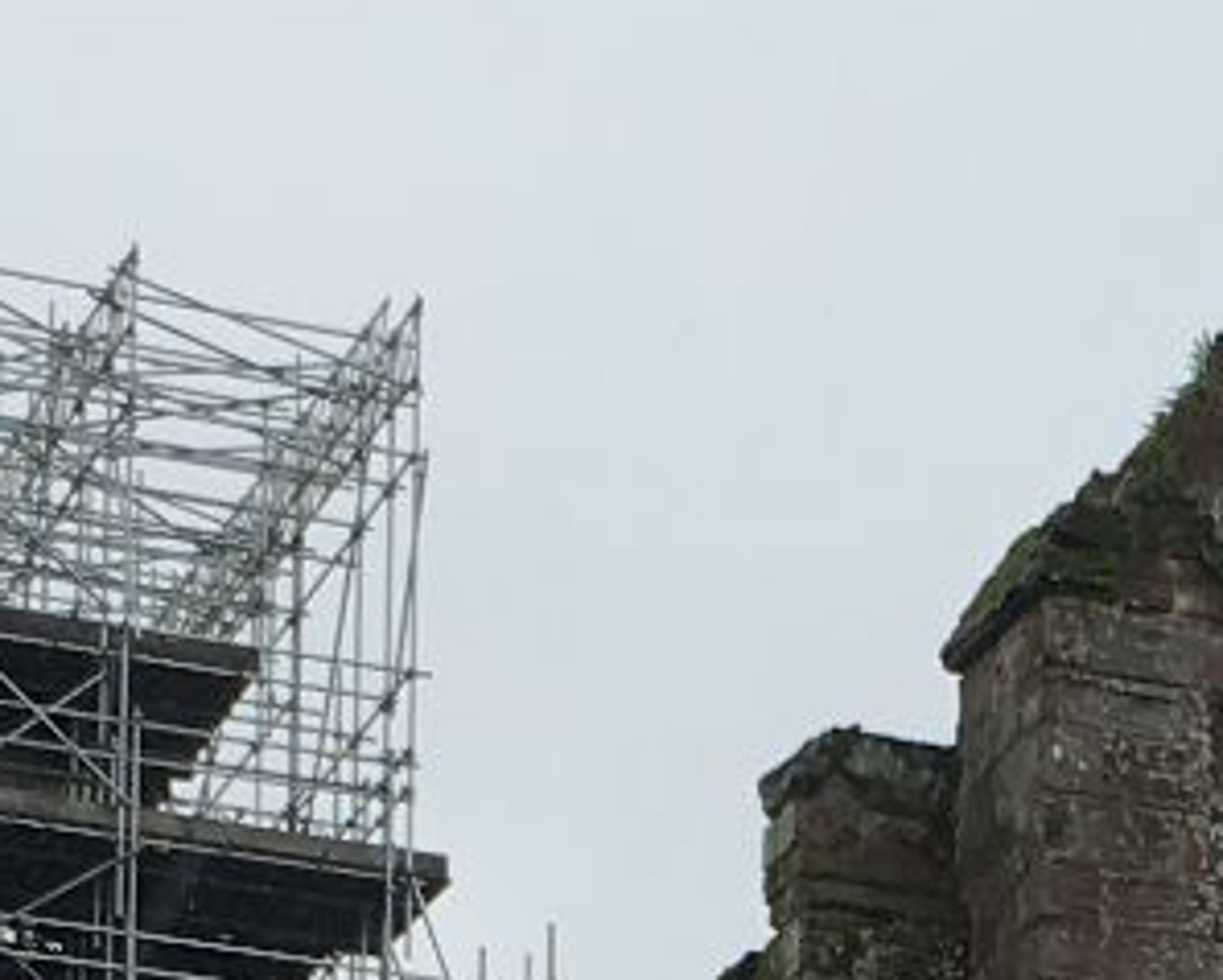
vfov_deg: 7.5
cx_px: 1165
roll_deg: -0.3
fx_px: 7063
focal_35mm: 195
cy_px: 2195
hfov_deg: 9.8
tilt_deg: +12.5
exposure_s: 1/442
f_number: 2.2
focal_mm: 4.15
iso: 25
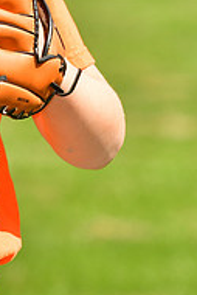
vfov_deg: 3.0
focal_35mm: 686
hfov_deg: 2.0
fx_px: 5620
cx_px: -69
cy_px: -51
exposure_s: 1/1000
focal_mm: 150
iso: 200
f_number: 5
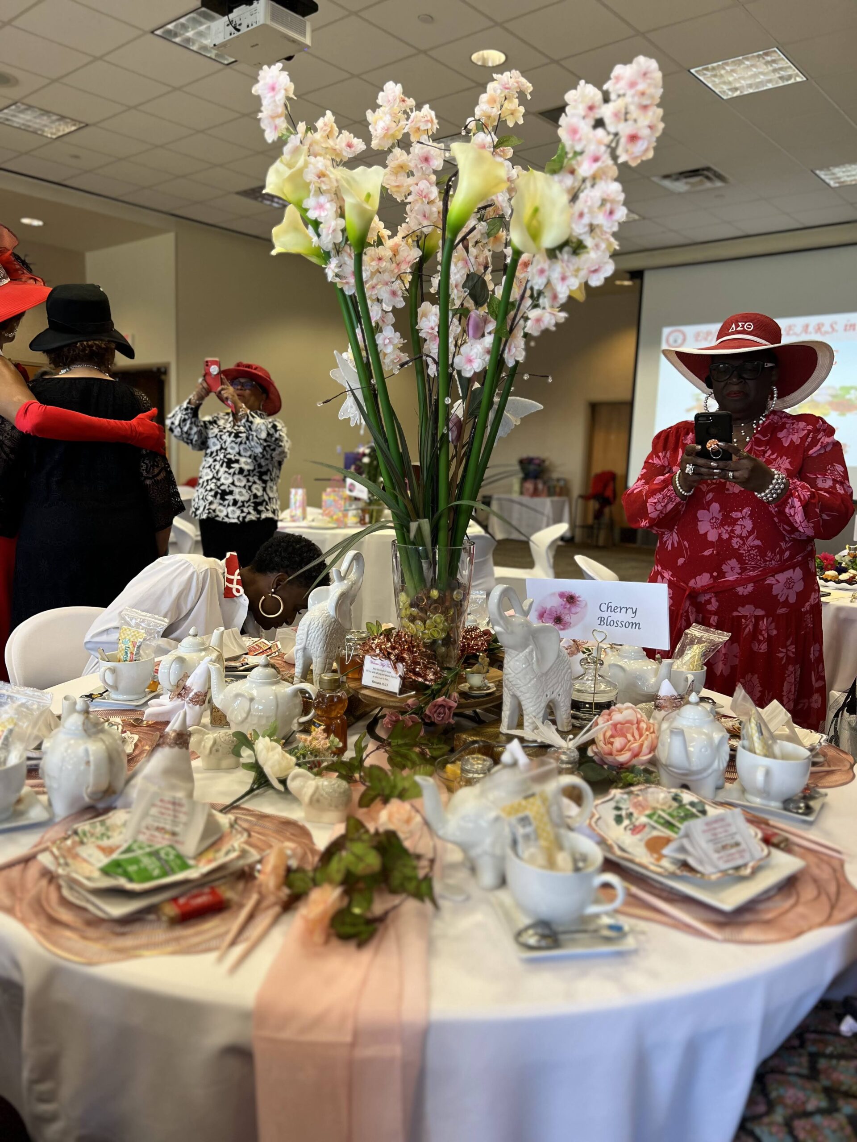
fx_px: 858
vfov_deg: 67.3
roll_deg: -2.4
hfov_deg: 53.1
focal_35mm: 26
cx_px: 428
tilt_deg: -7.1
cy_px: 571
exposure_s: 1/120
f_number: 1.5
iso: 100
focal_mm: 5.7
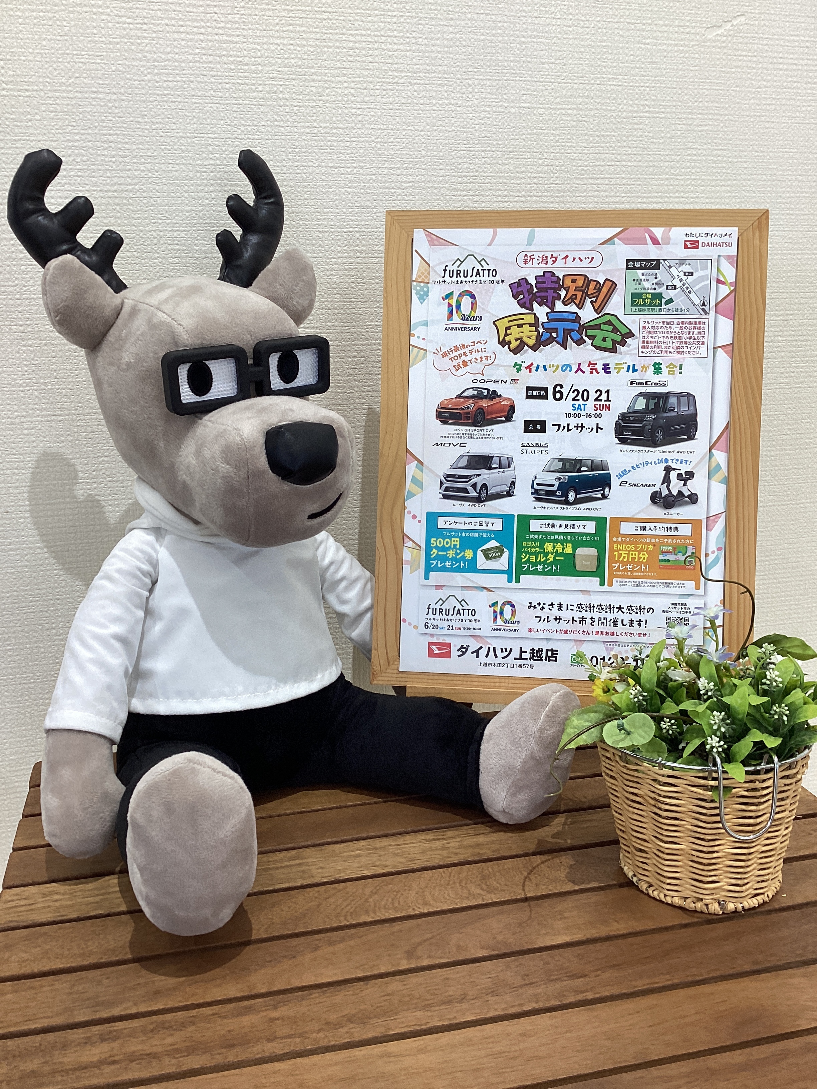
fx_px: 976
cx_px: 408
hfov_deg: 45.4
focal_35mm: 31
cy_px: 544
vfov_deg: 58.4
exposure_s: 1/100
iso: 64
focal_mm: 3.3
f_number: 2.4
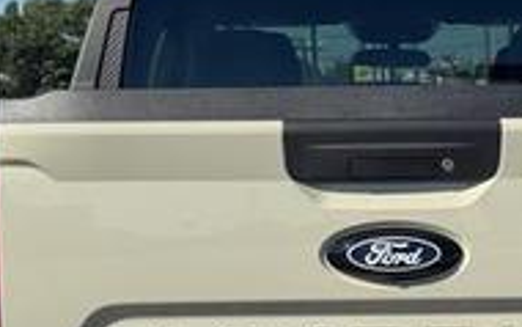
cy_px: 311
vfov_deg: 9.7
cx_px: 442
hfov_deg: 15.3
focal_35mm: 135
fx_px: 1922
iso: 64
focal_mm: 6.76
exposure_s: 1/4975
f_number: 1.78
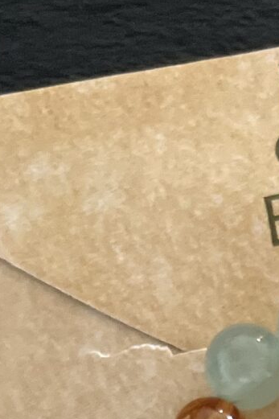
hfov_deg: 9.8
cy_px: 820
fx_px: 1547
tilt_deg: -87.8
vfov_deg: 13.4
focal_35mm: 133
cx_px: 481
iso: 320
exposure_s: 1/60
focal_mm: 5.1
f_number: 1.6
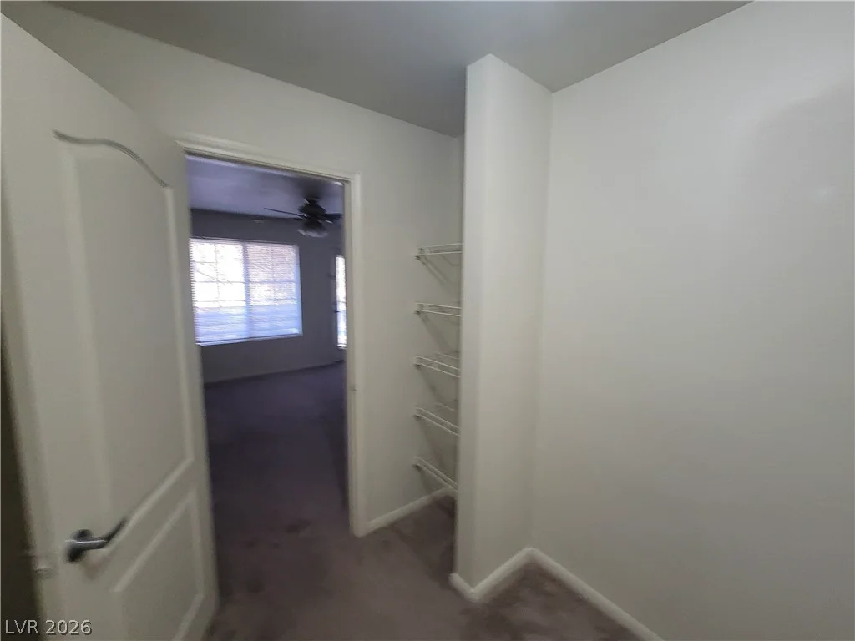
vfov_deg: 89.9
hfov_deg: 106.2
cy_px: 320
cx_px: 428
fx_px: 321
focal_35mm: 13
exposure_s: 1/30
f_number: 2.2
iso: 320
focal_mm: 2.2
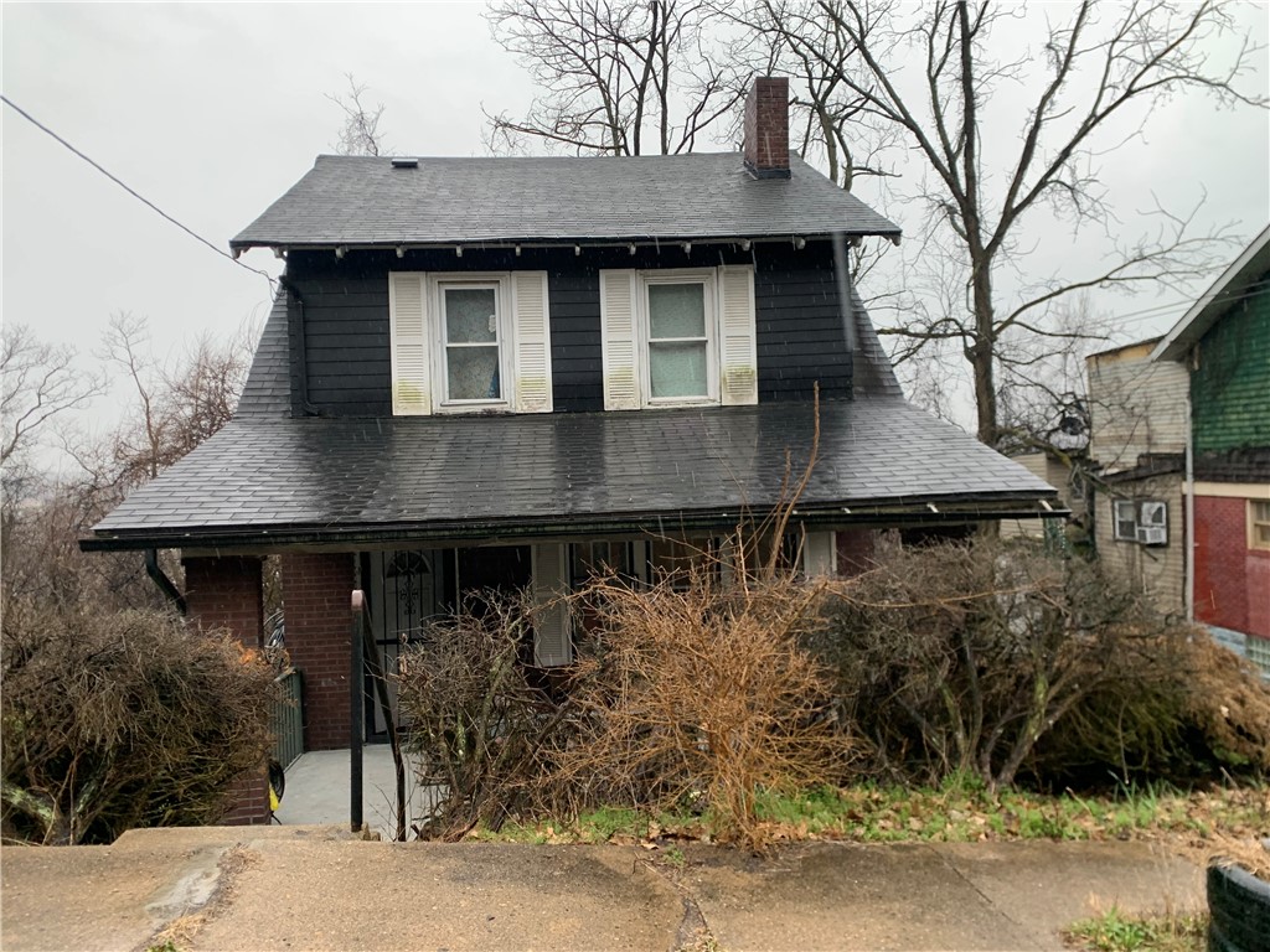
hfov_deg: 67.3
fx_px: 954
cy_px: 476
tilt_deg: +0.3
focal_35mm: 26
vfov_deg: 53.1
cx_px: 635
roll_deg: +1.7
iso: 32
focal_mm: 4.25
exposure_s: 1/122
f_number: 1.8
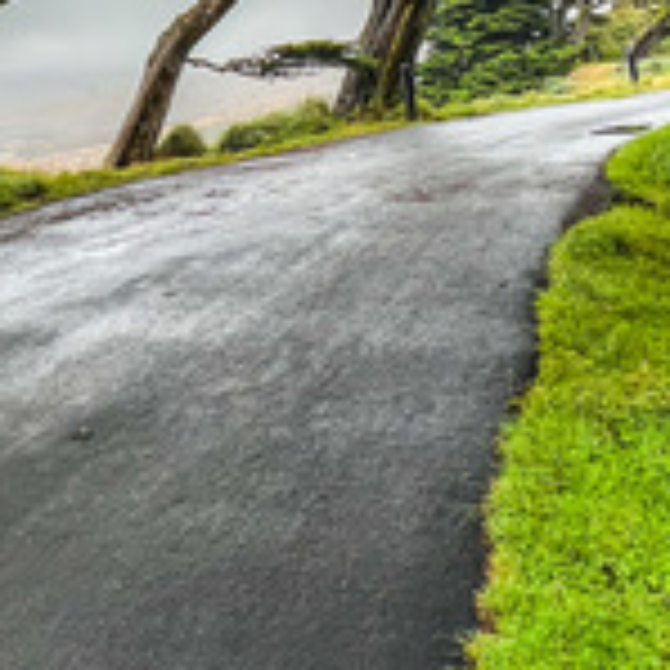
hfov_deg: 40.9
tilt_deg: +17.0
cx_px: 189
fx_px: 876
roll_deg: +3.4
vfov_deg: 31.0
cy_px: -234
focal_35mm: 40
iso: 32
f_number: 1.8
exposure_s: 1/461
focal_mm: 1.57
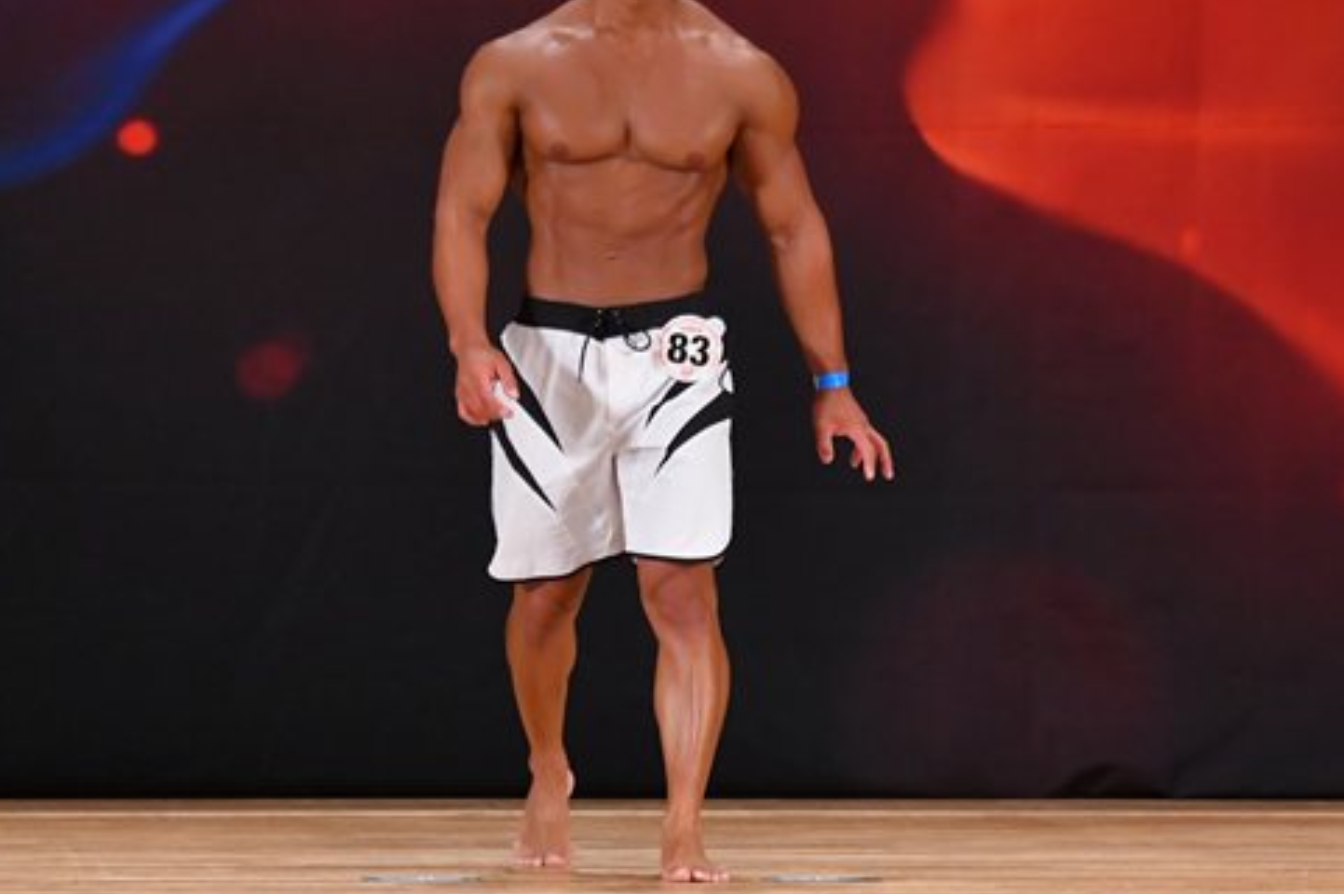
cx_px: 692
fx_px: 14438
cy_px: 402
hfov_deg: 5.3
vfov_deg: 3.5
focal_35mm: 387
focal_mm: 160
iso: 3200
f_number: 5.6
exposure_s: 1/400
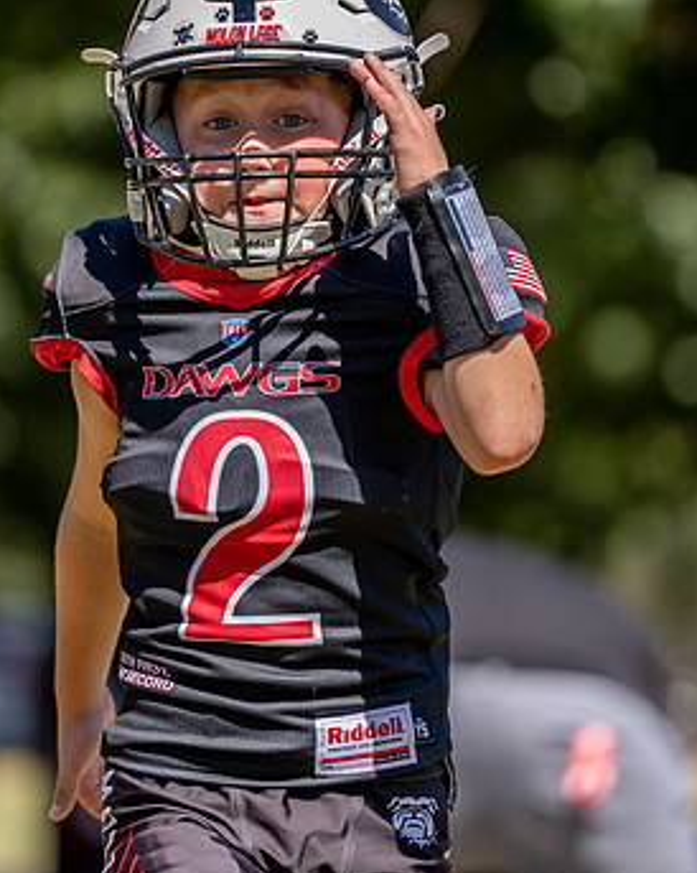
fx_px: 10014
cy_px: 292
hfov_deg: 4.0
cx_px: 306
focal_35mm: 388
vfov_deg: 5.0
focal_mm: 200
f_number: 2.8
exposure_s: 1/1600
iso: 100
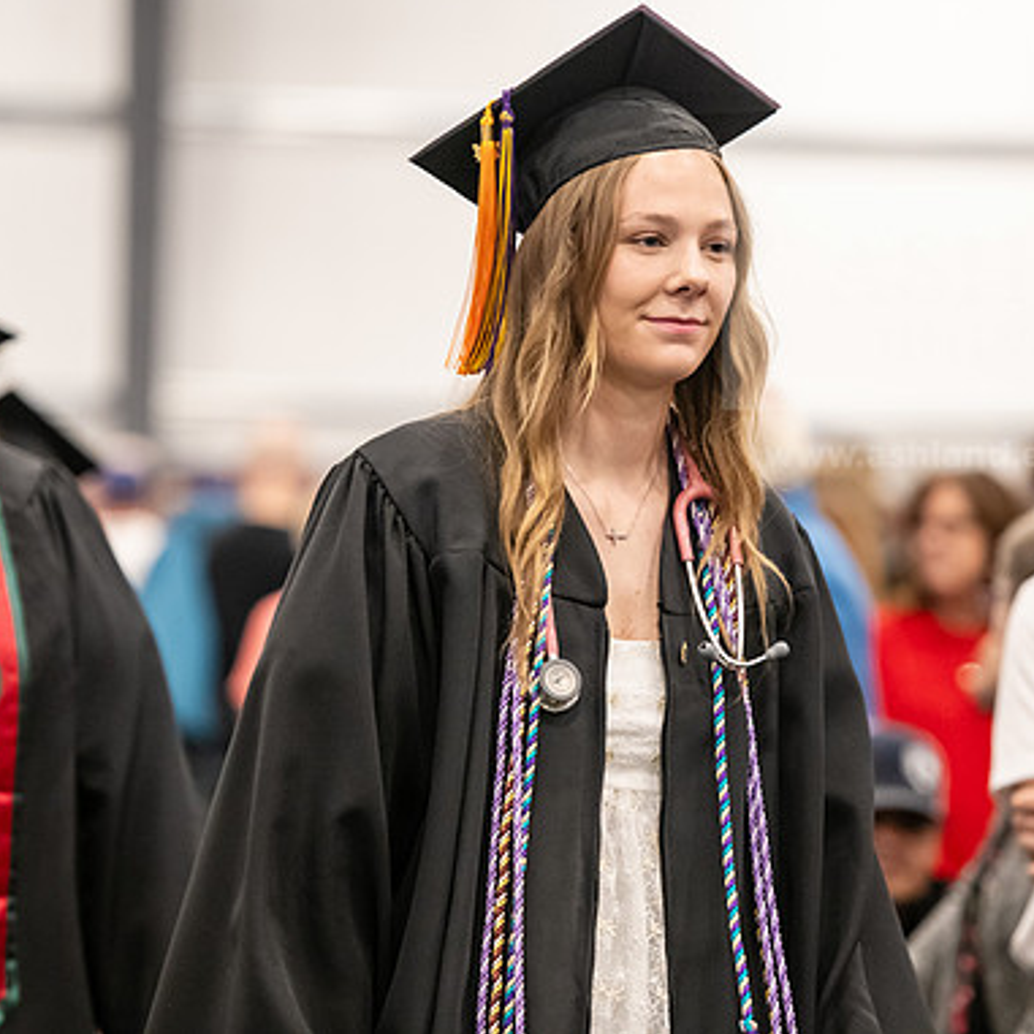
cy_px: 512
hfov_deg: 9.0
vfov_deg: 9.0
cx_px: 640
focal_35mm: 194
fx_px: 6556
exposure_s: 1/200
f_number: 3.2
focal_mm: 150
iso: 3200
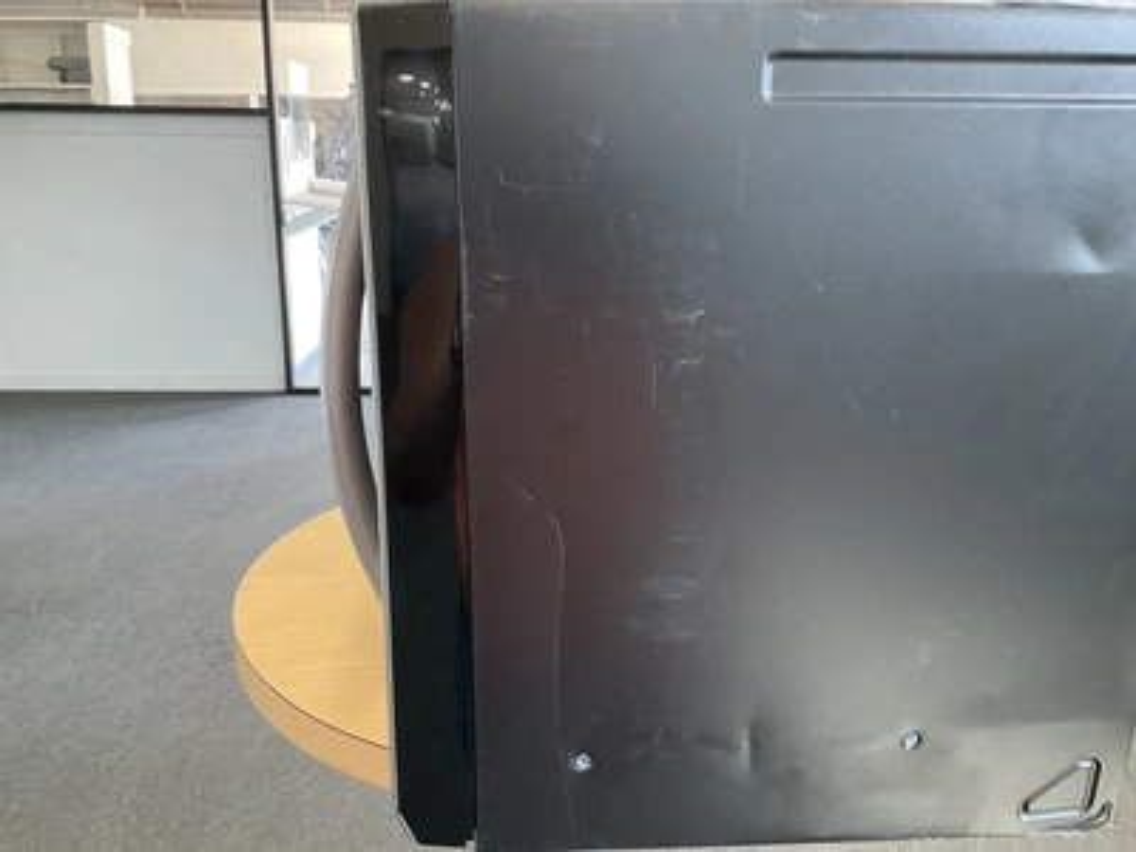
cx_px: 568
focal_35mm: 29
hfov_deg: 61.7
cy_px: 426
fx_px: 952
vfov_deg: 48.2
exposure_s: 1/60
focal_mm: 3
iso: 250
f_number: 1.8
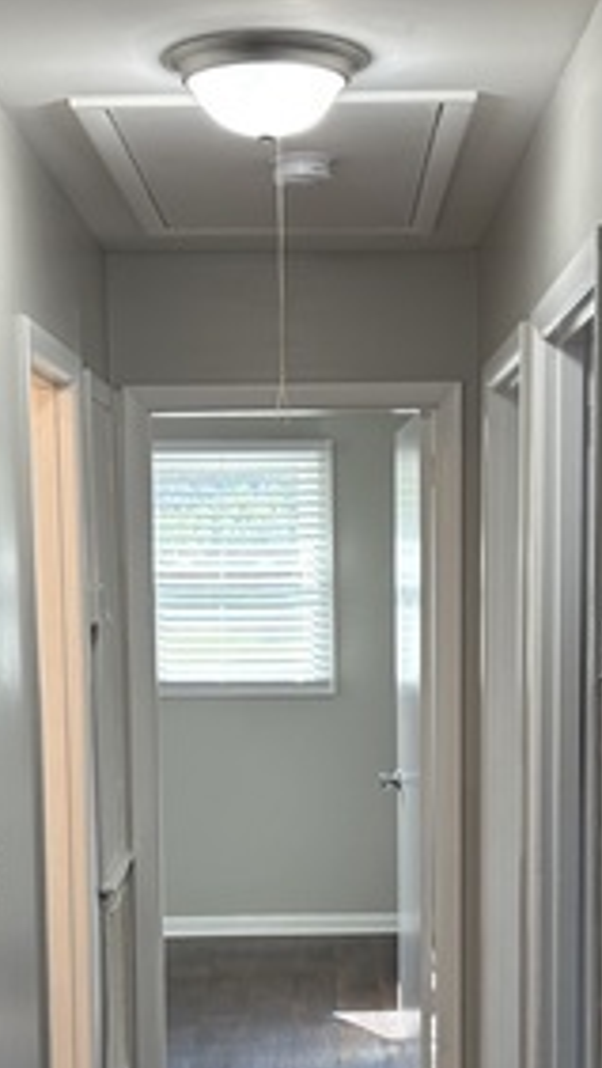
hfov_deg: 18.0
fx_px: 1898
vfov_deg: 30.9
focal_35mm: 67
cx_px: 392
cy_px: 803
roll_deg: +0.5
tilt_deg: -6.4
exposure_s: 1/121
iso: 100
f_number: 1.6
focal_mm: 5.96
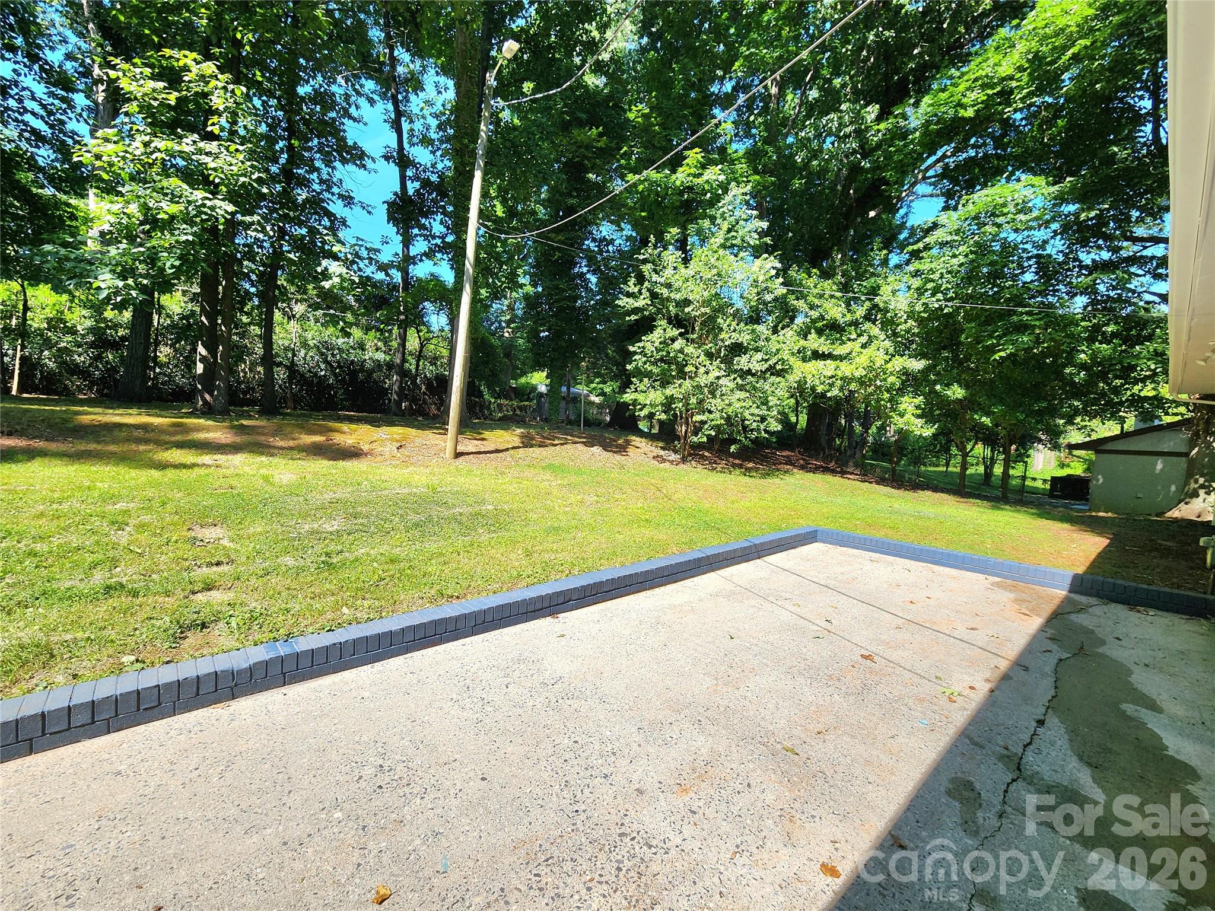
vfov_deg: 89.9
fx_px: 456
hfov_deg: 106.2
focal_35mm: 13
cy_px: 456
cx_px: 608
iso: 50
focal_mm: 2.2
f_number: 2.2
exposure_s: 1/1111
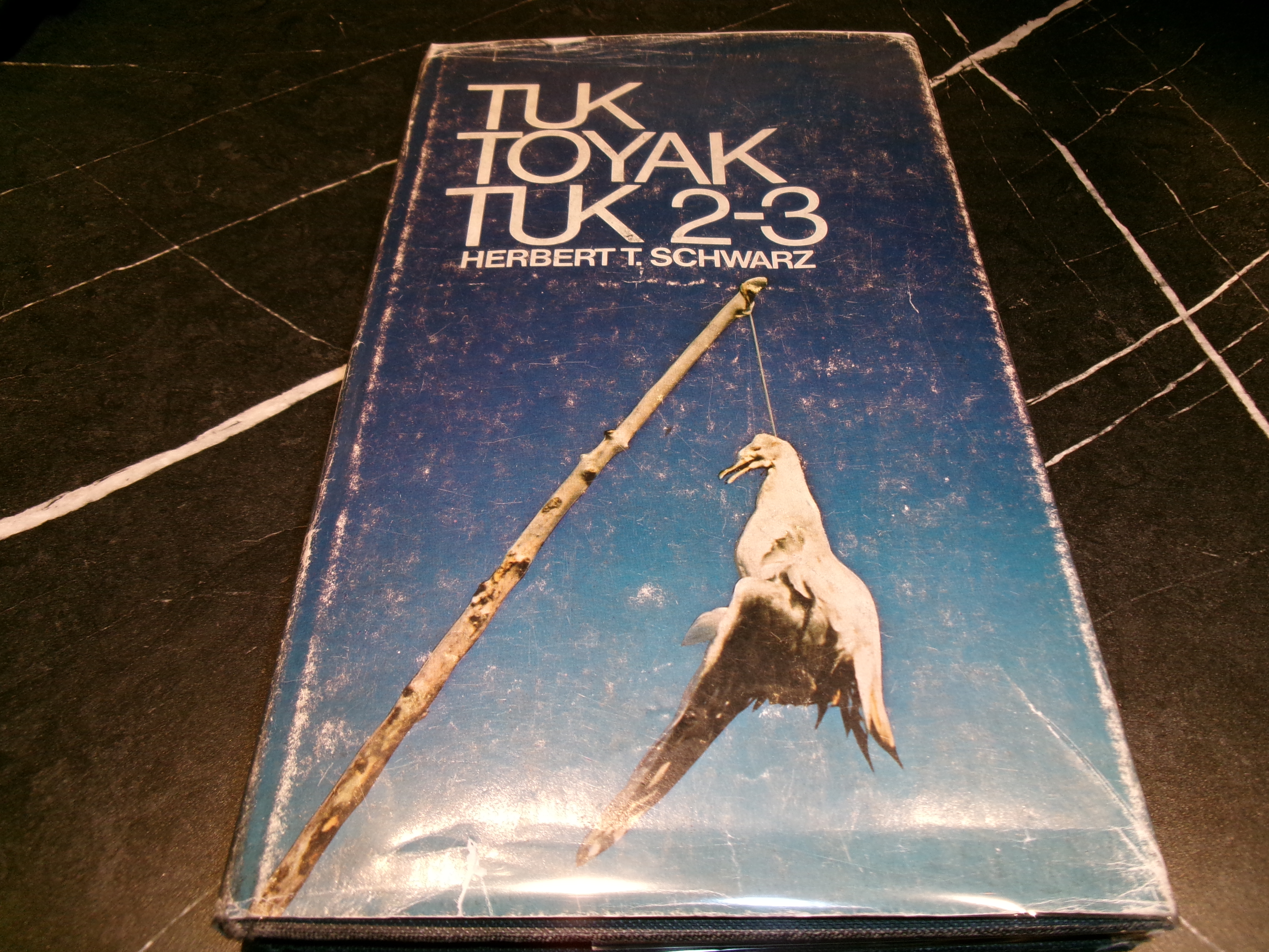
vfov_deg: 49.7
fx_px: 1026
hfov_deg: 63.4
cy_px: 476
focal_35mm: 28
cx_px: 634
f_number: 3.9
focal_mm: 5.1
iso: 160
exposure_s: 1/34
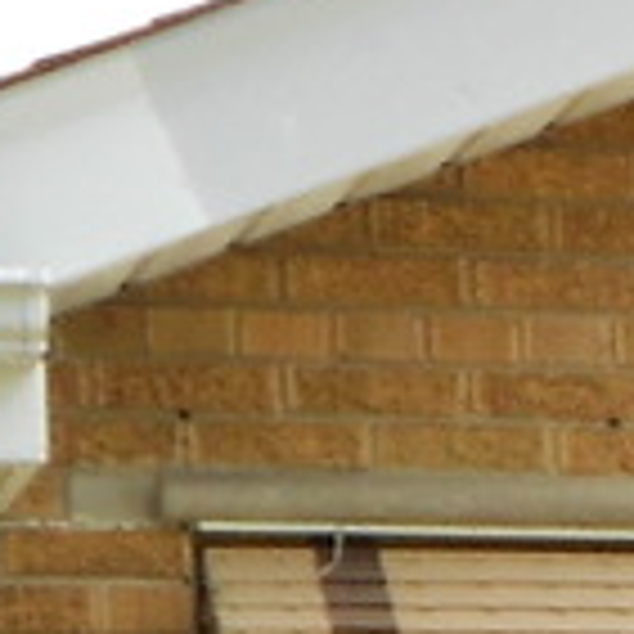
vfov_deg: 4.4
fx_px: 8040
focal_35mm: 388
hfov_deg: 4.3
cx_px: 2239
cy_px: 1358
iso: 80
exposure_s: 1/250
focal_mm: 7.7
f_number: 4.2
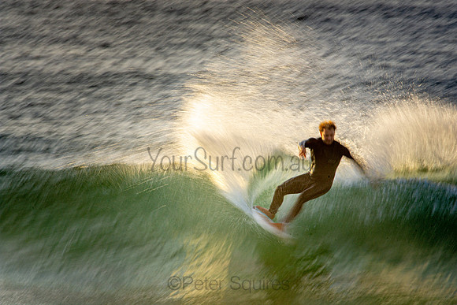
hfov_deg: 2.7
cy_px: 152
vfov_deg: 1.8
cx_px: 228
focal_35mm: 750
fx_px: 9523
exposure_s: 1/20
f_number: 25
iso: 100
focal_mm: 500
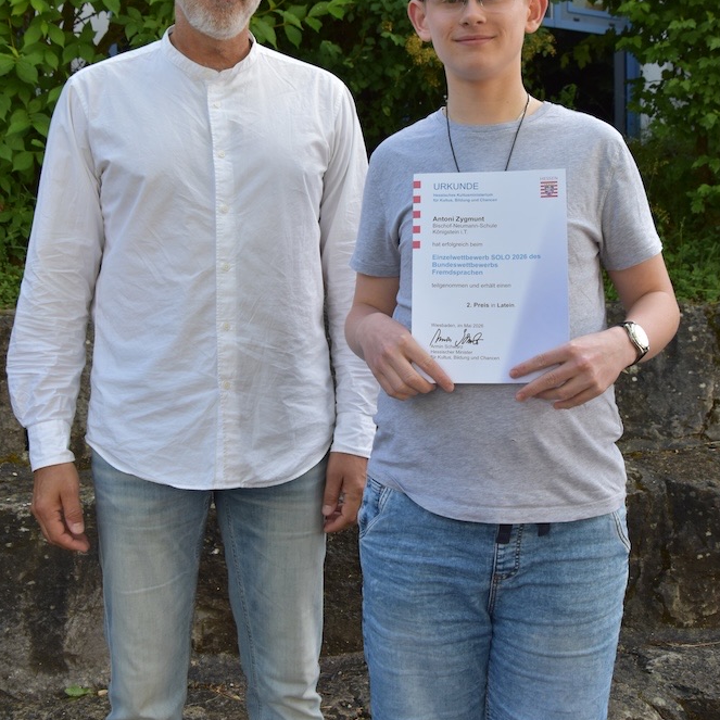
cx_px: 361
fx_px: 1177
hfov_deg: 34.0
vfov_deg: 33.7
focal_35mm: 50
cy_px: 241
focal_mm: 26
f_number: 7.1
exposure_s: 1/200
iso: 400
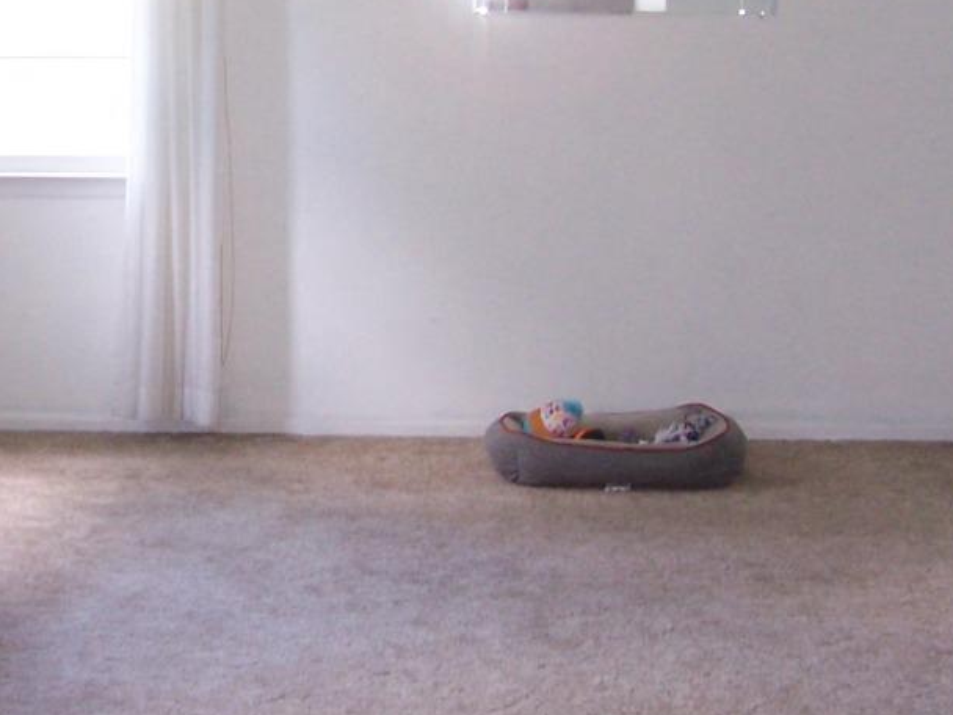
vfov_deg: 16.3
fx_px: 2478
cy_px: 176
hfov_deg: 21.4
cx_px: 122
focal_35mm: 90
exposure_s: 1/30
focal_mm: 6.3
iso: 140
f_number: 2.8
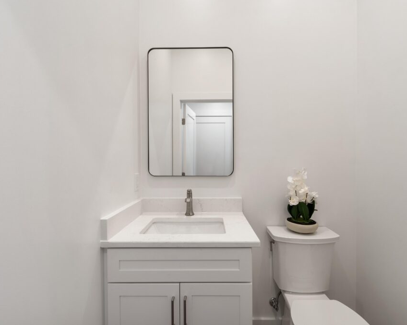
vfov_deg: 77.0
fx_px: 205
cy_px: 162
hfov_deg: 89.6
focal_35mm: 17
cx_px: 211
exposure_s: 1/2.5
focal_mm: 10
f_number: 8
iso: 320
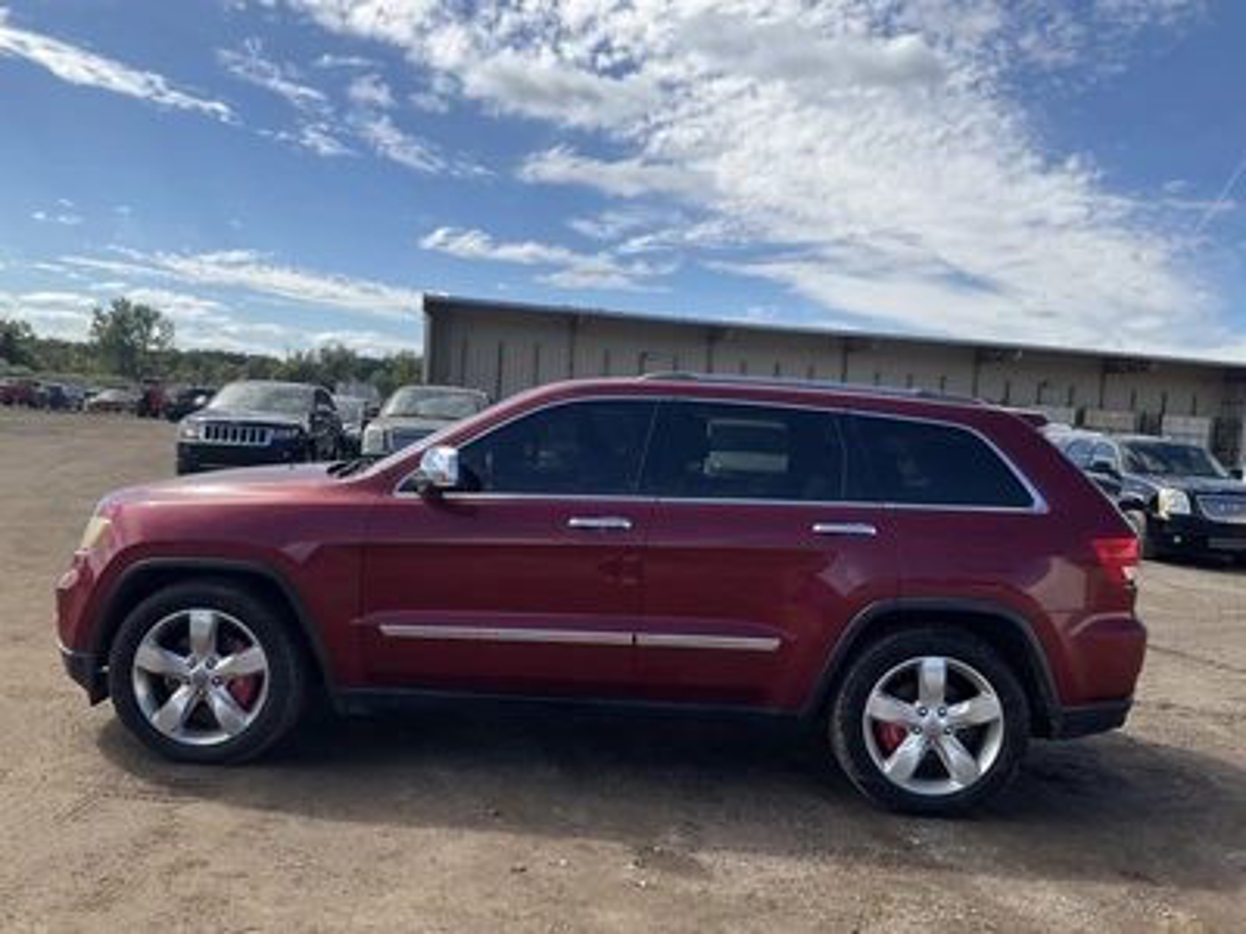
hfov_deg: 61.7
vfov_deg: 48.2
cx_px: 623
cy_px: 467
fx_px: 1044
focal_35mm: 29
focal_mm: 3
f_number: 1.8
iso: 25
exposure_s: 1/1984
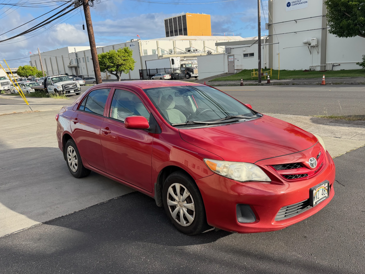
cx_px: 198
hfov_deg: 63.3
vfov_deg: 49.7
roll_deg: +5.2
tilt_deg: -11.7
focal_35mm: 28
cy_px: 146
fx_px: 295
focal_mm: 6.76
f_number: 1.78
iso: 100
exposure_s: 1/2611
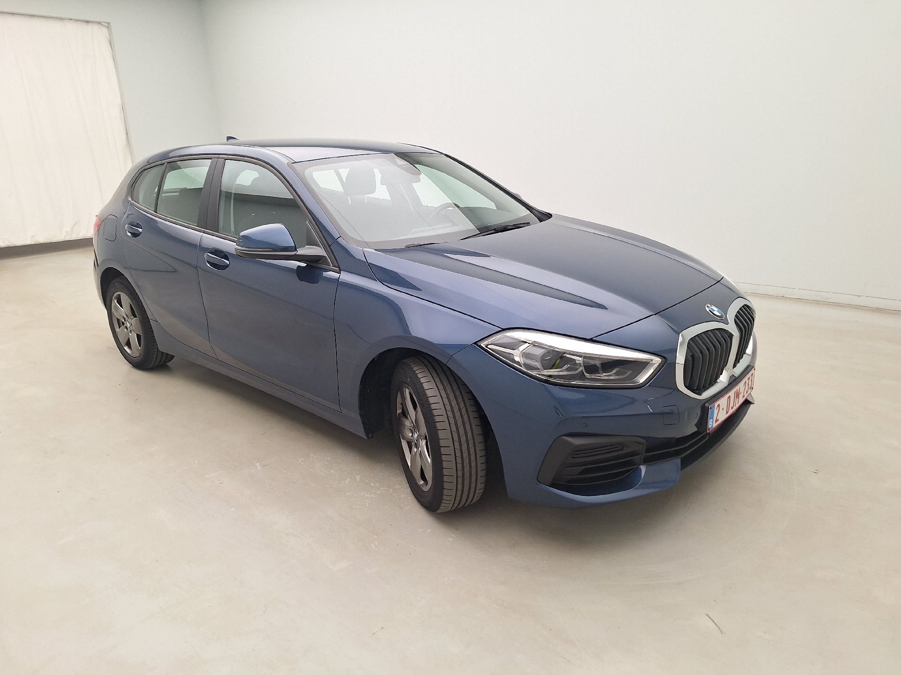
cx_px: 450
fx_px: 599
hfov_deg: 73.9
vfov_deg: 58.9
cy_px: 338
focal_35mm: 23
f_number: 1.8
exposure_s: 1/100
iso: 50
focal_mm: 5.54
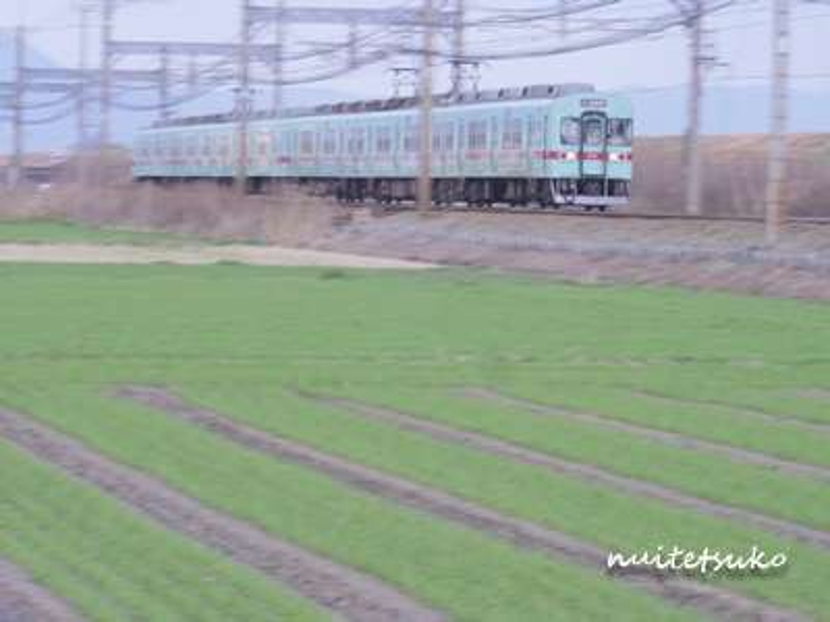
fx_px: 4939
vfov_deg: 7.2
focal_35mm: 206
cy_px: 311
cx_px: 415
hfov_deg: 9.6
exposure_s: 1/20
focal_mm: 103
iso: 320
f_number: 22
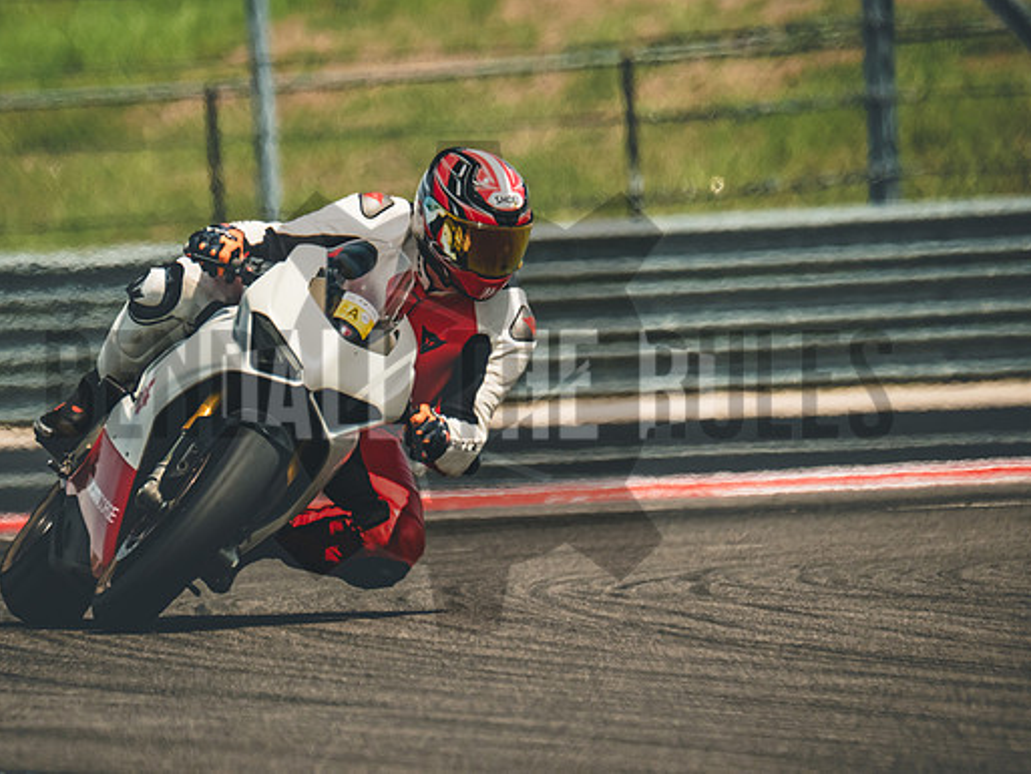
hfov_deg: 3.0
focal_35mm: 652
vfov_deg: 2.3
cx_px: 468
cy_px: 387
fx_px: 19424
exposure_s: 1/1000
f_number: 5.6
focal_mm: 400
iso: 400
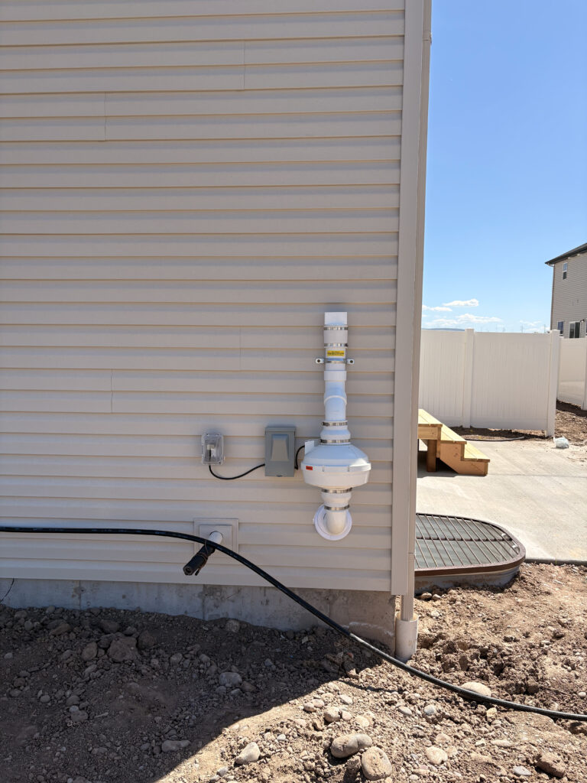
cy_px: 392
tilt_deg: -4.6
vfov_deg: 67.3
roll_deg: -0.6
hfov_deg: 53.1
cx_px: 294
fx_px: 588
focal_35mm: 26
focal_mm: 5.96
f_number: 1.6
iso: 50
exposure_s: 1/2865
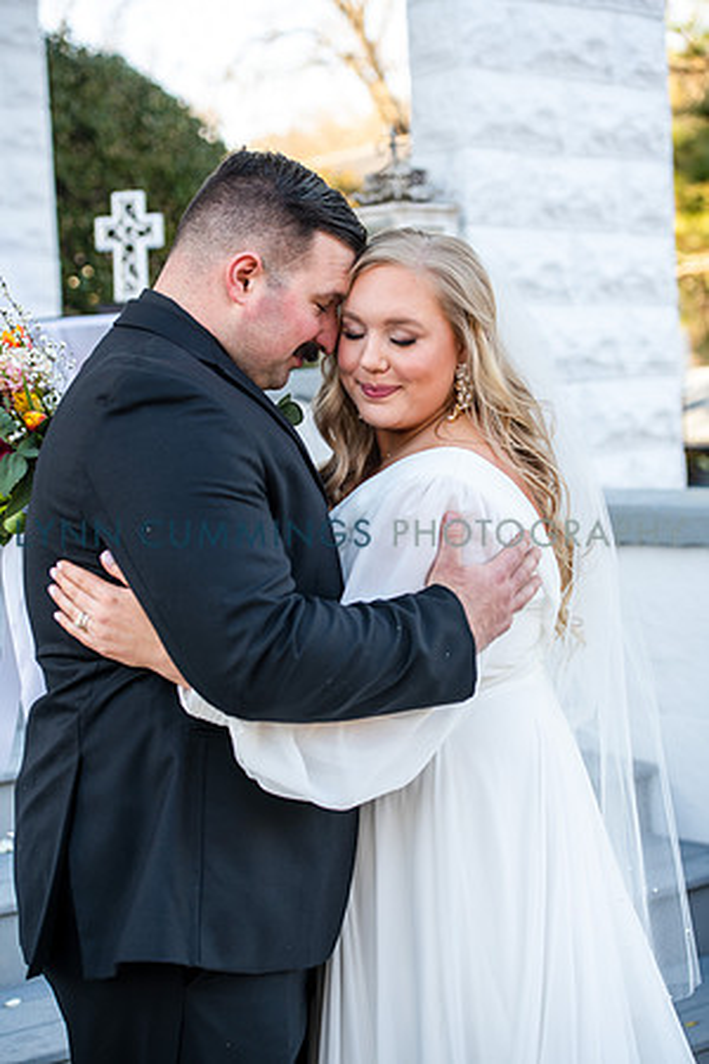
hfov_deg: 19.5
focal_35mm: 70
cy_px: 532
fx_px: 2068
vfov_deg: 28.8
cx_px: 354
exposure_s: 1/200
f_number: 4
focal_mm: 70
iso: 200
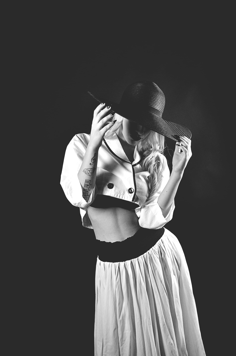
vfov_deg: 46.4
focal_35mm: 42
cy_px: 178
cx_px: 118
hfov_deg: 31.8
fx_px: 414
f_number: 3.5
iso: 640
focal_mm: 28
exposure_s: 1/320
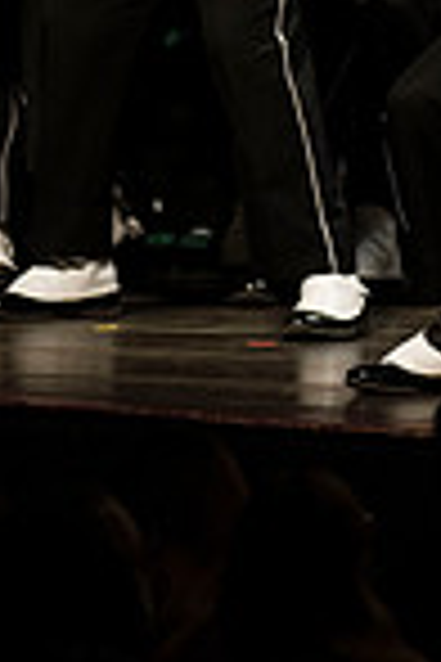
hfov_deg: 1.5
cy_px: -257
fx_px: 16867
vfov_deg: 2.2
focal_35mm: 918
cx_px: 592
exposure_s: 1/500
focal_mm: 300
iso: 3200
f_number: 2.8
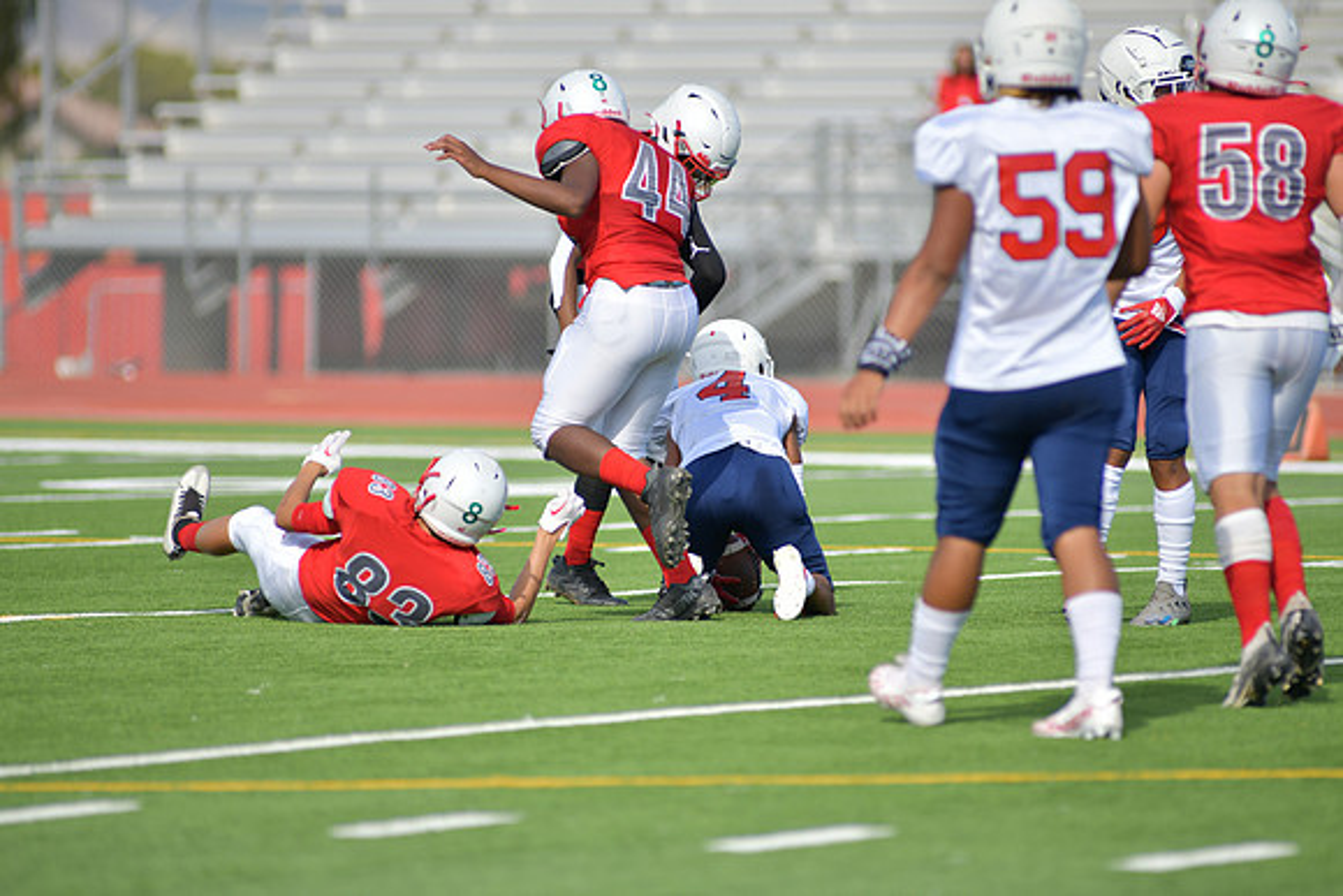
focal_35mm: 300
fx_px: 11194
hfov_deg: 6.9
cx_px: 672
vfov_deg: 4.6
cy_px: 448
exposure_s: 1/2000
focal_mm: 300
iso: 140
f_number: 3.5
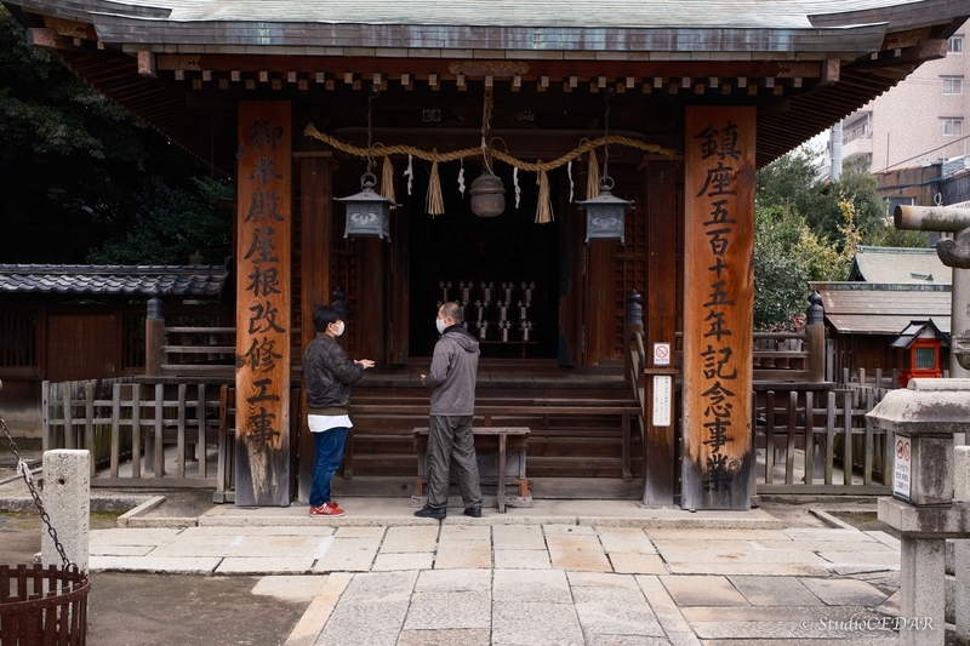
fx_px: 1212
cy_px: 323
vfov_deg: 29.9
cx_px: 485
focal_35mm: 45
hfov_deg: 43.6
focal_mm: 30
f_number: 6.4
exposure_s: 1/60
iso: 400
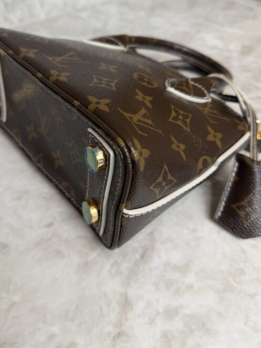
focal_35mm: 29
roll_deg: +0.4
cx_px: 120
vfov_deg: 61.1
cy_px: 138
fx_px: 291
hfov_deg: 48.2
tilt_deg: -41.5
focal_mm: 6.76
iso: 100
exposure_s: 1/120
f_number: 1.78
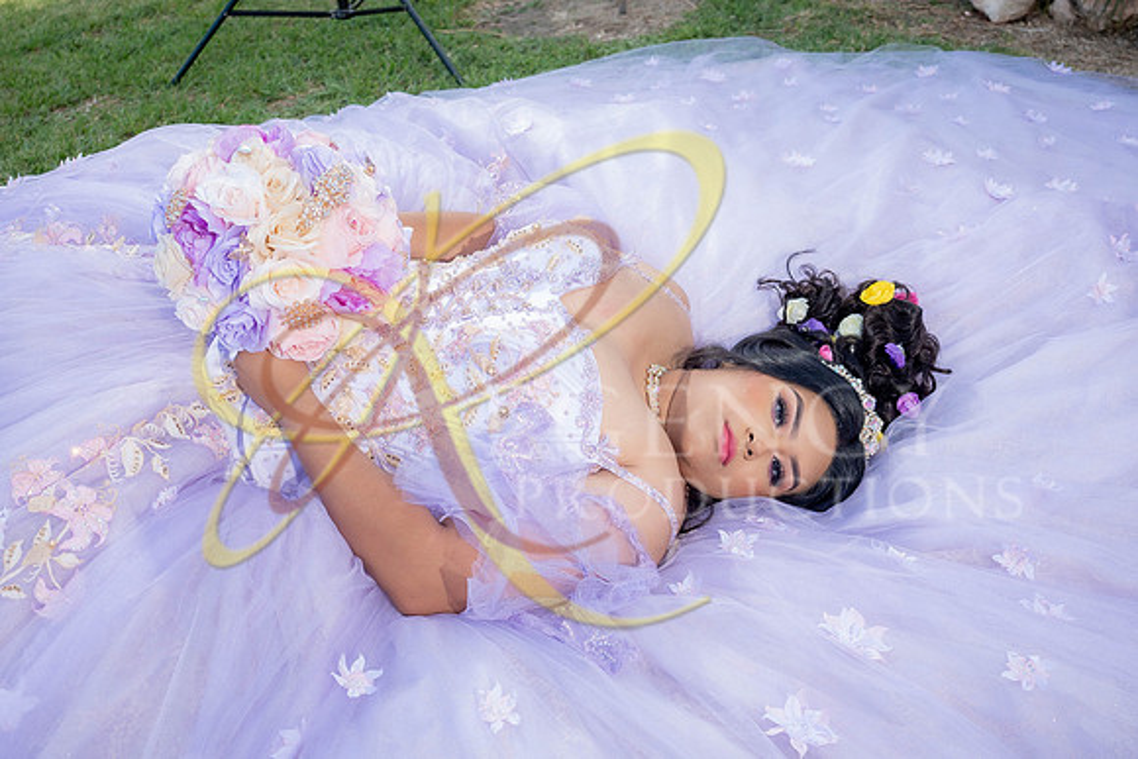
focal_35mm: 30
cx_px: 569
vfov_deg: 43.6
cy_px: 380
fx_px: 949
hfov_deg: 61.9
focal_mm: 20
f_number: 2.8
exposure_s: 1/500
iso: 125
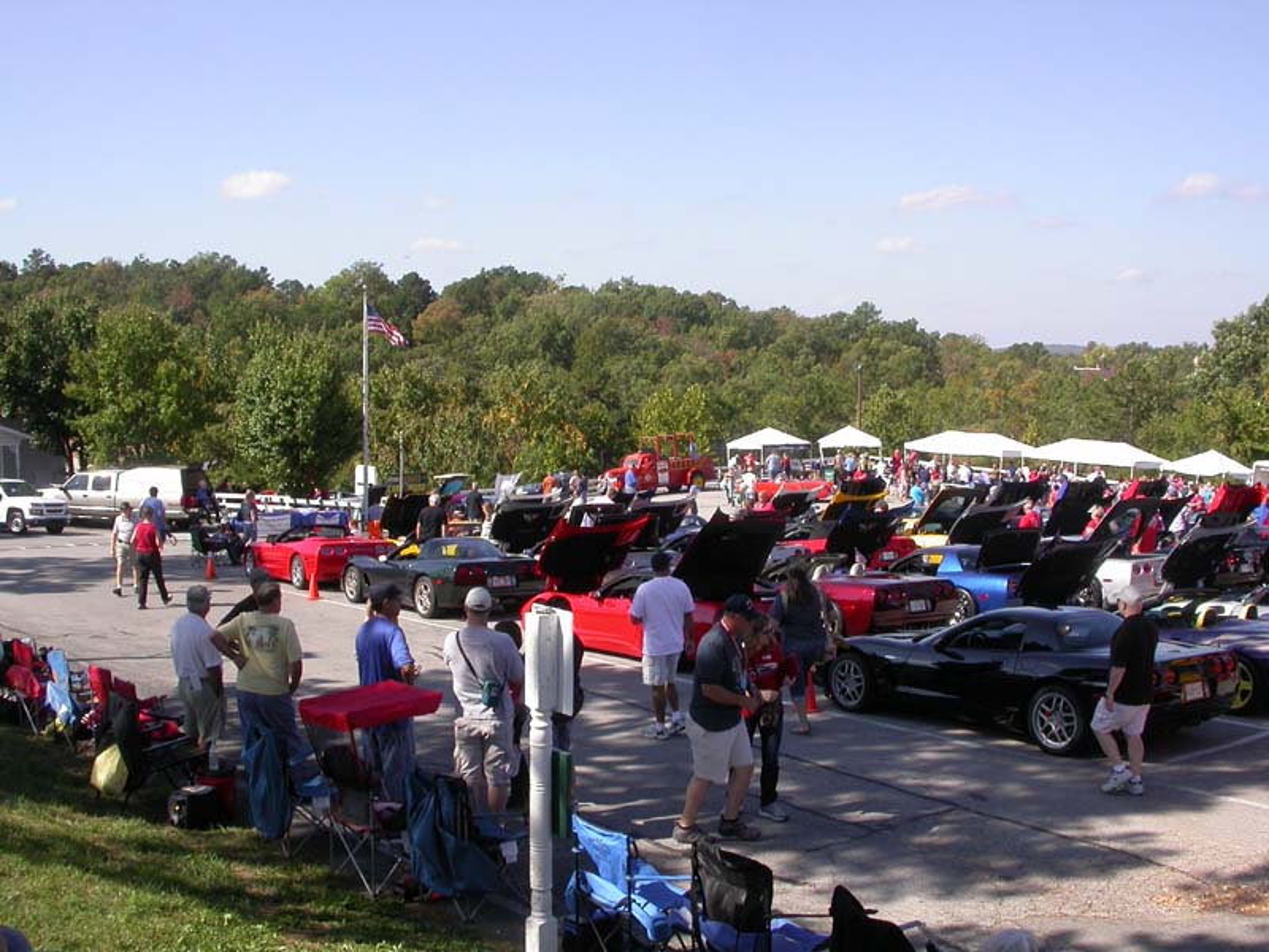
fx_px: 1393
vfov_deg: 37.7
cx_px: 634
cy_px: 476
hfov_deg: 49.0
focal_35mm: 38
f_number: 6.7
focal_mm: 7.85
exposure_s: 1/259
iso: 100
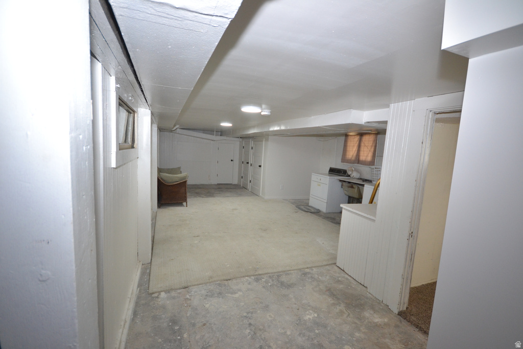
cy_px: 174
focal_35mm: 16
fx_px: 240
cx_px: 262
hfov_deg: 95.0
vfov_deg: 72.1
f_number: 4.2
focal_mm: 11
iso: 1100
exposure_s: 1/60
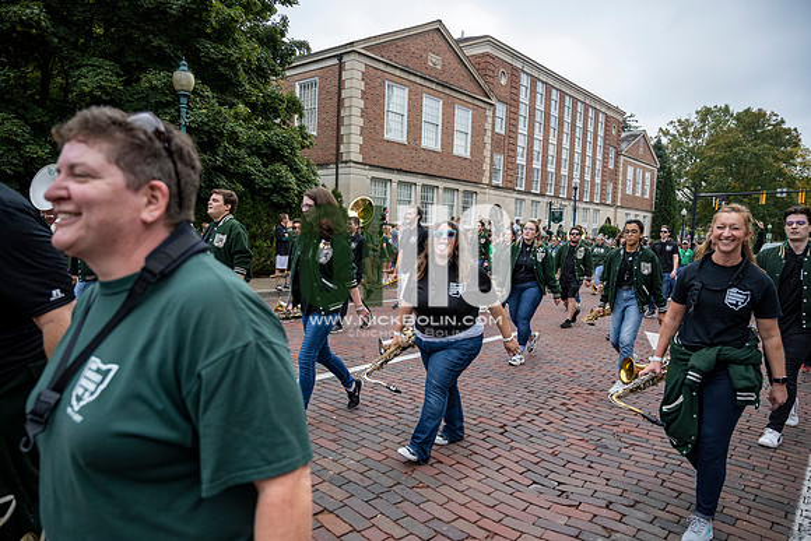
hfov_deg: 73.7
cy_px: 270
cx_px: 406
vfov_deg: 53.2
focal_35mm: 24
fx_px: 541
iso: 1000
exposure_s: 1/1600
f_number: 4
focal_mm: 24
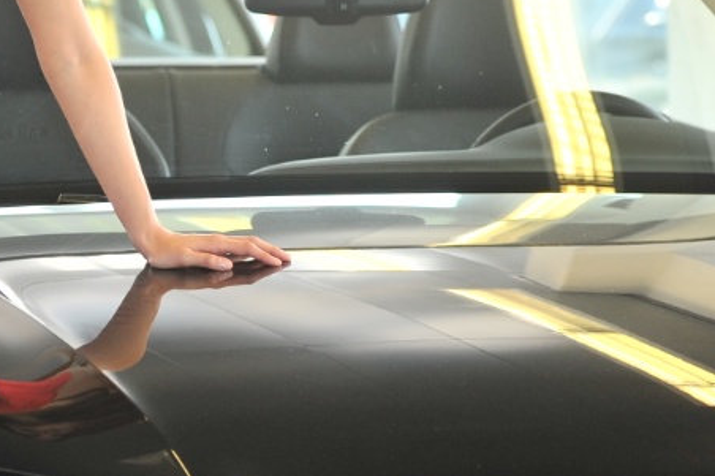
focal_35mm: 276
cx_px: 234
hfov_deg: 7.5
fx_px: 5479
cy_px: 329
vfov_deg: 5.0
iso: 400
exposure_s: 1/200
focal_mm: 78
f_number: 2.8
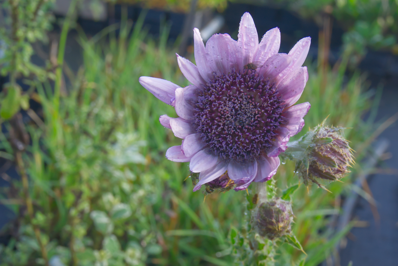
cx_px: 199
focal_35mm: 68
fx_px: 746
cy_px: 133
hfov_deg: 29.9
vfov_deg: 20.2
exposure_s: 1/80
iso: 640
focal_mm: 45
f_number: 16
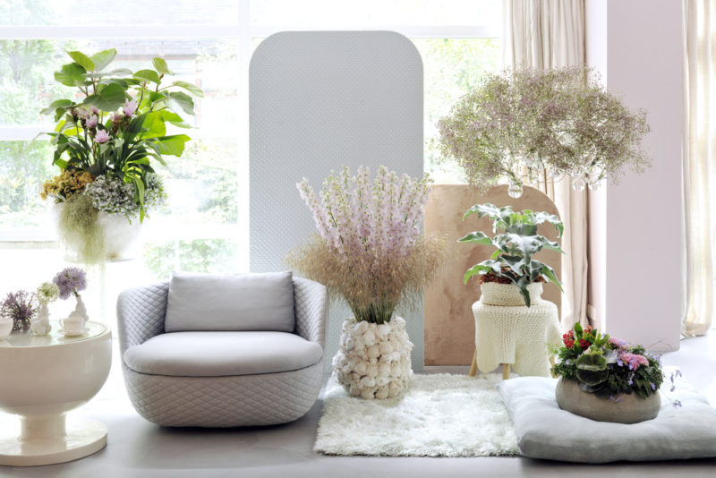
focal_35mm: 45
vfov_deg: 29.9
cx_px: 358
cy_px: 239
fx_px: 895
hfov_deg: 43.6
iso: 100
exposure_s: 1
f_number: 8
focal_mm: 45
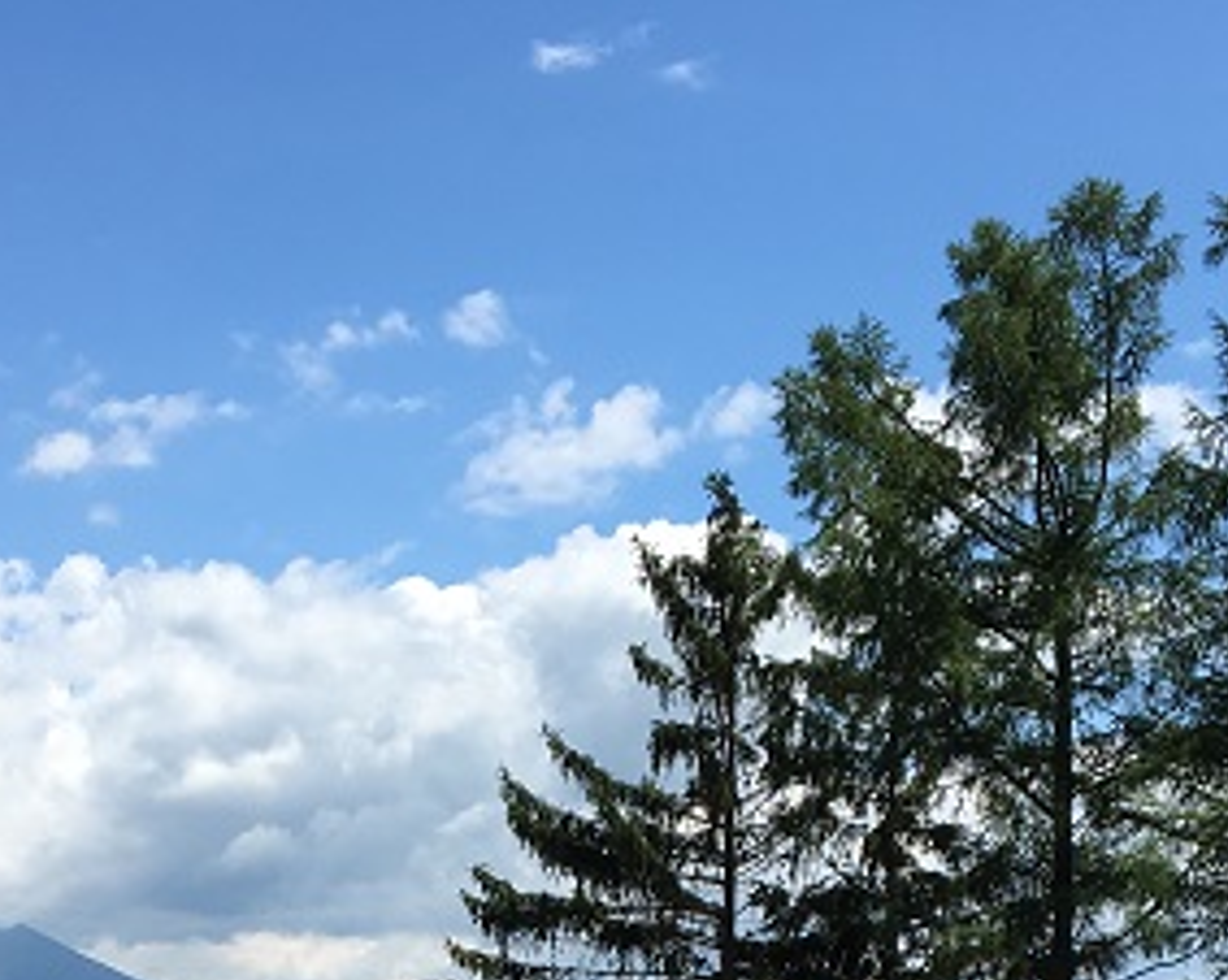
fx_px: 2906
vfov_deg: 17.9
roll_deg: -1.1
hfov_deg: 23.8
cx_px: 534
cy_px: 1271
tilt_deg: -2.6
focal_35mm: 80
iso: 25
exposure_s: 1/1748
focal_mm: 4.15
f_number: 2.2
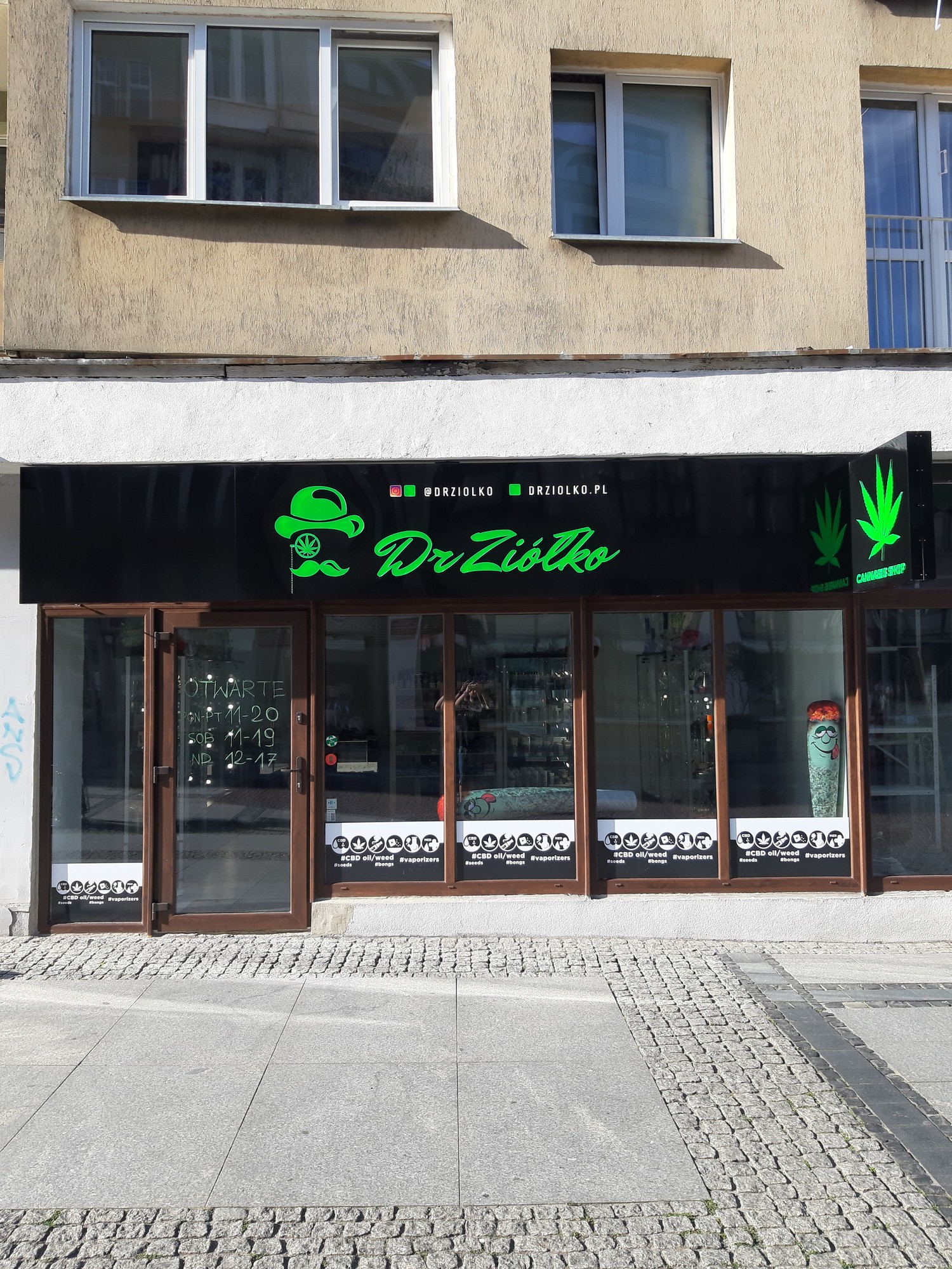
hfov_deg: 51.4
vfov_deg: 65.3
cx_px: 476
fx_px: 990
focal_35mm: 27
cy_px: 634
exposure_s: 1/505
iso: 40
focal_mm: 3.93
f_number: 1.7
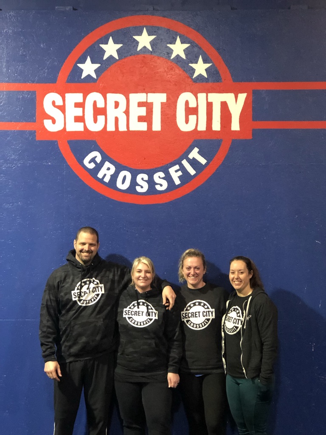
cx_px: 163
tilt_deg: +3.4
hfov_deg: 25.7
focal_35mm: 57
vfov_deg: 33.8
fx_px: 716
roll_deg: -0.2
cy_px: 218
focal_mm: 6.6
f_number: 2.8
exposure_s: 1/30
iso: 500
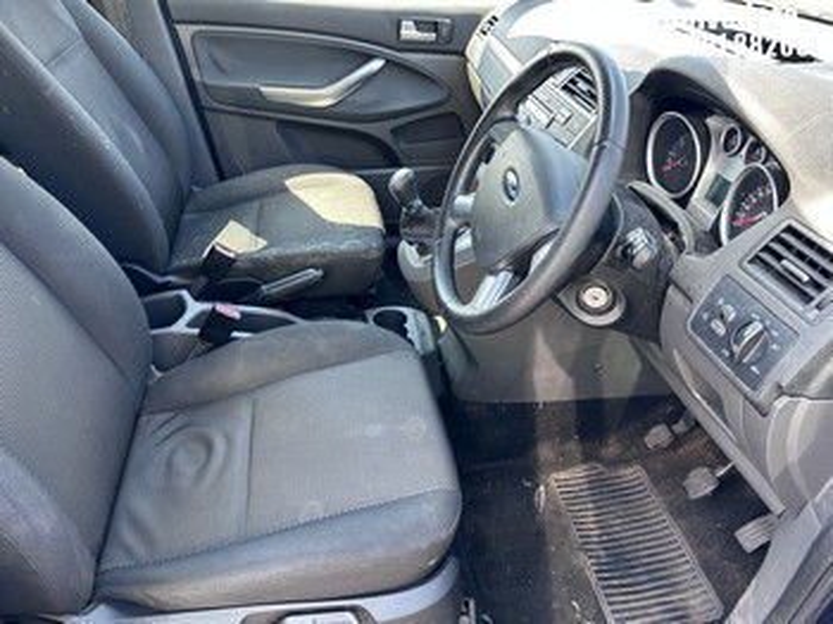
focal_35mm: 26
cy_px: 312
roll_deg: -1.8
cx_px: 416
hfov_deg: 67.3
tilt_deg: -35.3
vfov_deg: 53.0
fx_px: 625
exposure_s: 1/121
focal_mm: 5.7
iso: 80
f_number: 1.5
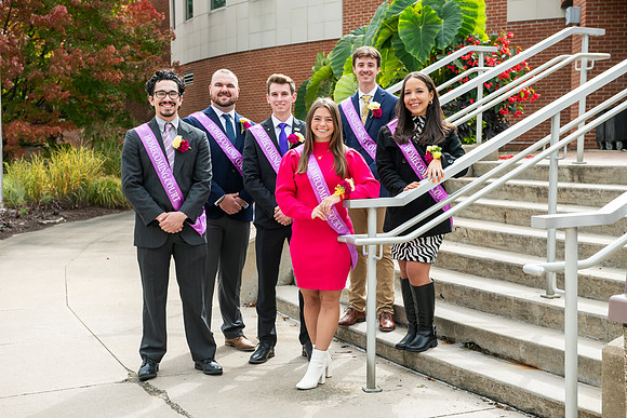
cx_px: 314
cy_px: 209
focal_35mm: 58
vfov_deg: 23.4
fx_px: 1010
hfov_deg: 34.5
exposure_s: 1/400
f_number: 5.6
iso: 400
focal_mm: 58
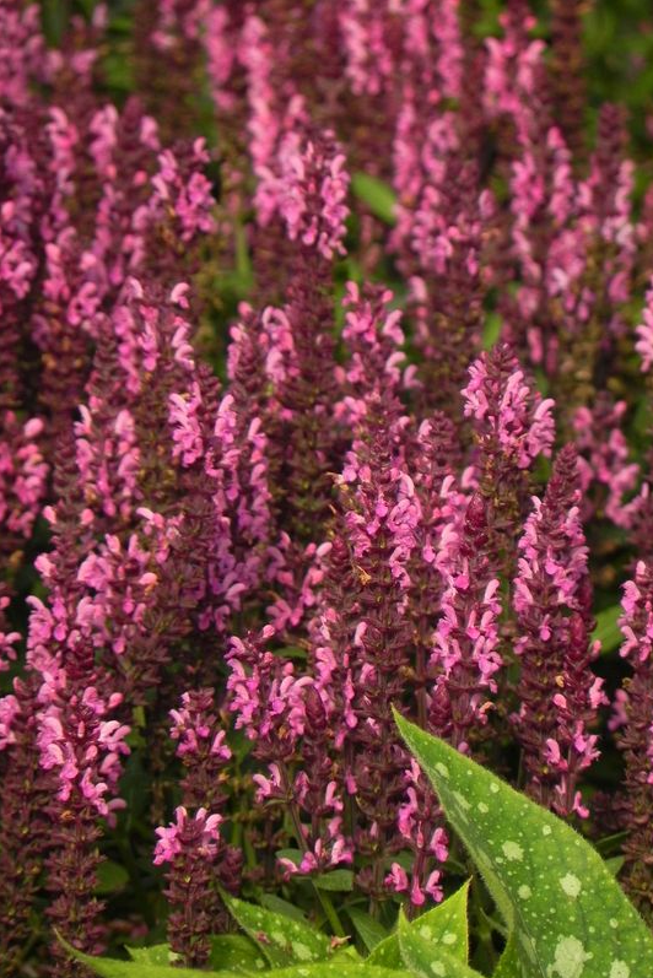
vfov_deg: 3.6
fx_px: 15603
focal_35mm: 574
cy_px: 490
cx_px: 326
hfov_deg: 2.4
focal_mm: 97.8
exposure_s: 1/640
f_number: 5
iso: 160
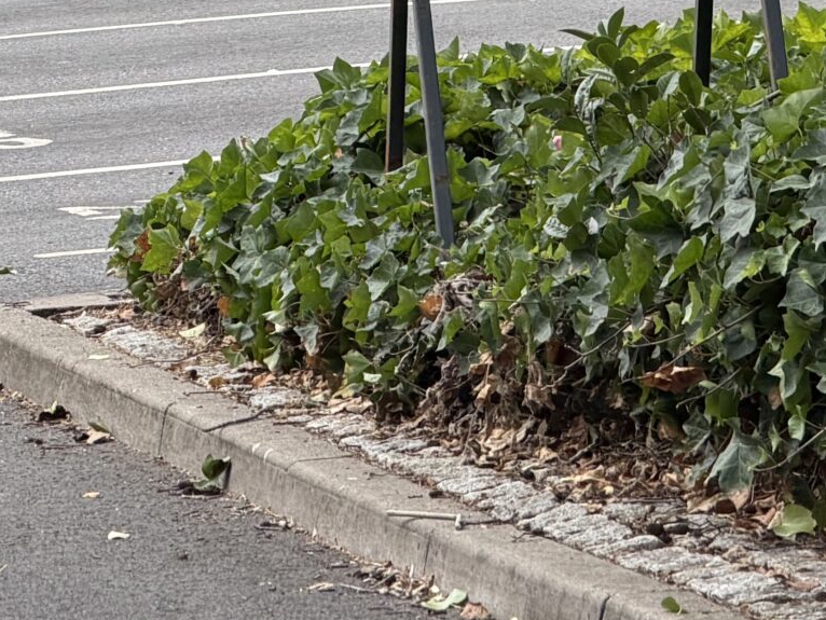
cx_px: -4
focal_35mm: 334
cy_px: -355
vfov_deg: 4.4
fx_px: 7972
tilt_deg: -1.3
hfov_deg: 5.9
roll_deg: +2.0
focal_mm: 16.89
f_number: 2.8
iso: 50
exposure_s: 1/121
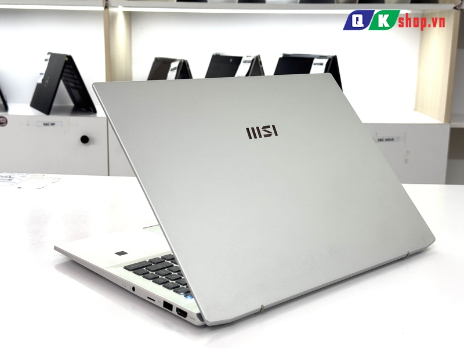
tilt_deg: -12.3
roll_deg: -0.1
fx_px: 643
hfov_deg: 39.7
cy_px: 174
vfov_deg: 30.3
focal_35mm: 48
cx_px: 232
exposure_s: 1/140
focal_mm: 6.76
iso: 50
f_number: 1.78
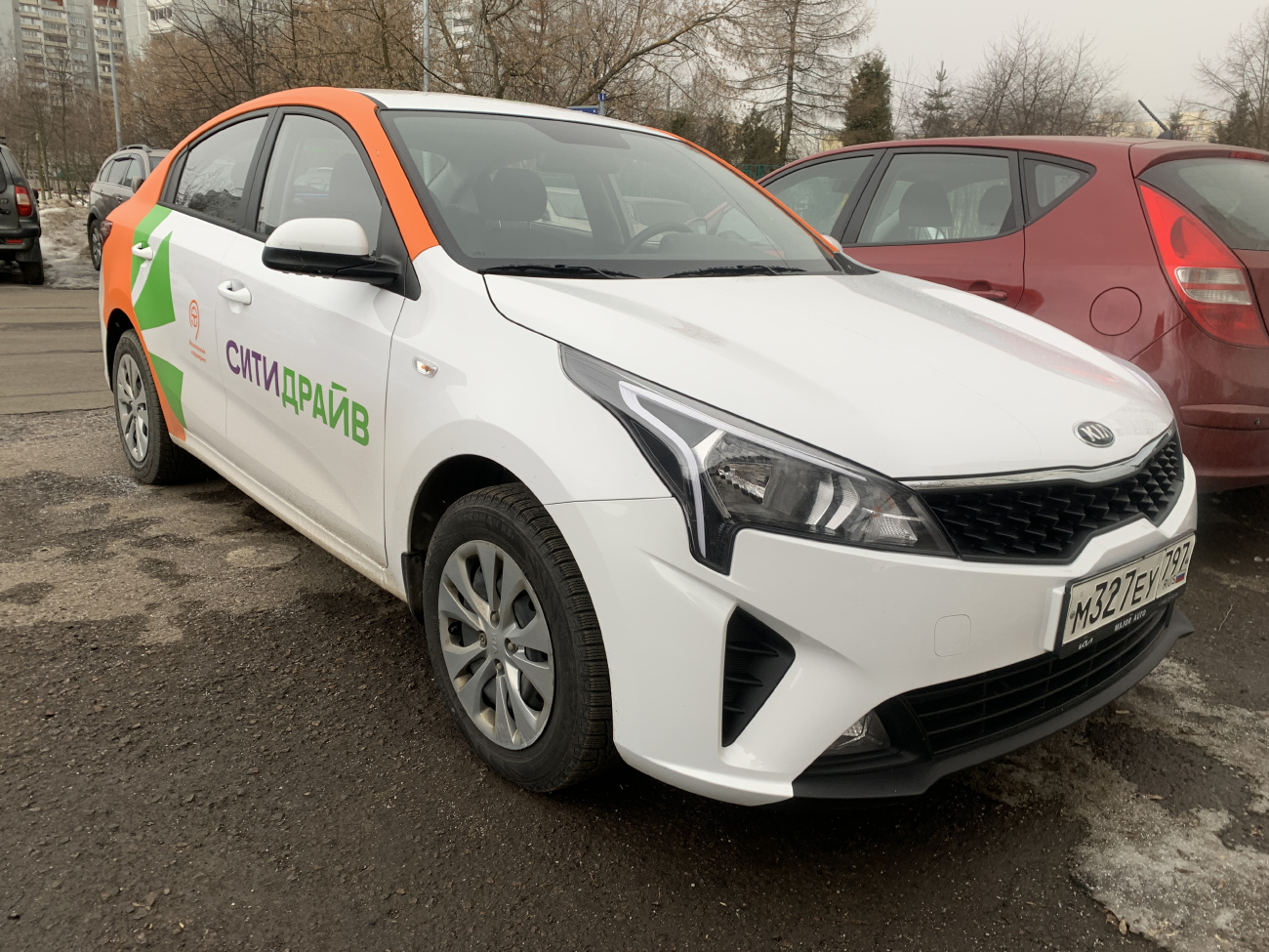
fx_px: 953
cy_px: 476
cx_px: 634
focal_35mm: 26
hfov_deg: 67.3
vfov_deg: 53.1
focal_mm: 4.25
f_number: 1.8
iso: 32
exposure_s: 1/121
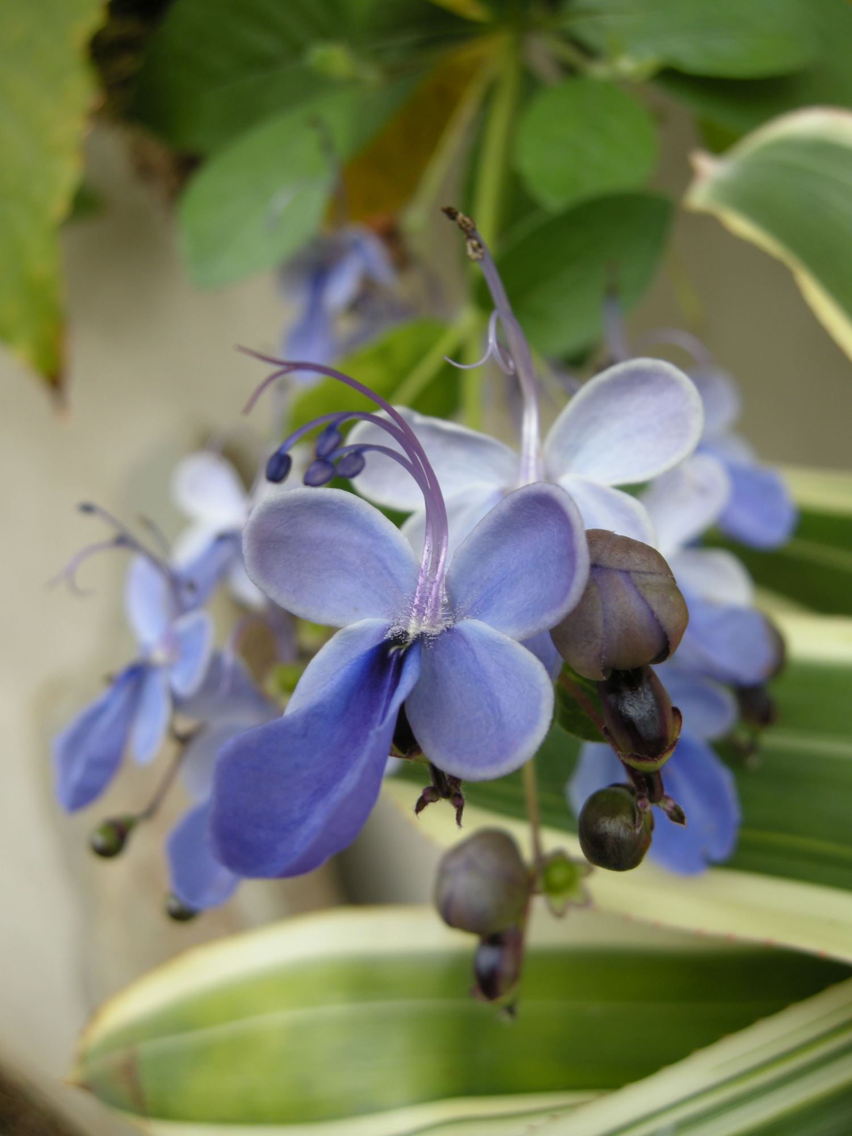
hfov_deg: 40.7
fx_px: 1149
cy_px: 568
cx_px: 426
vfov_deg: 52.6
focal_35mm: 35
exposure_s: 1/79.3
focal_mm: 7.5
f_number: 3.4
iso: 64
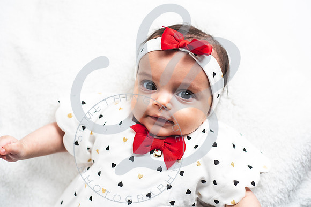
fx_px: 432
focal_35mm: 50
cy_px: 104
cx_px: 156
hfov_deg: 39.6
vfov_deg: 27.0
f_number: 2.8
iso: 64
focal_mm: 50
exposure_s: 1/200
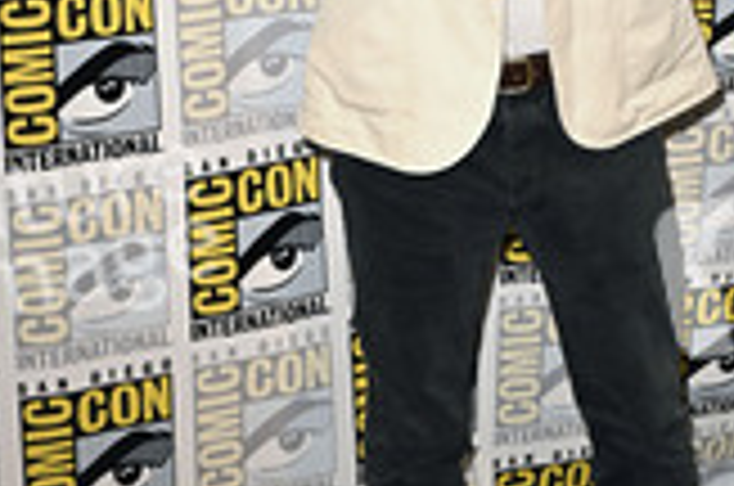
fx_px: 1750
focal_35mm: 86
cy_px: 27
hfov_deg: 23.6
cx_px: 477
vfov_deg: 15.6
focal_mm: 35
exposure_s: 1/250
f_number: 5
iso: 1600
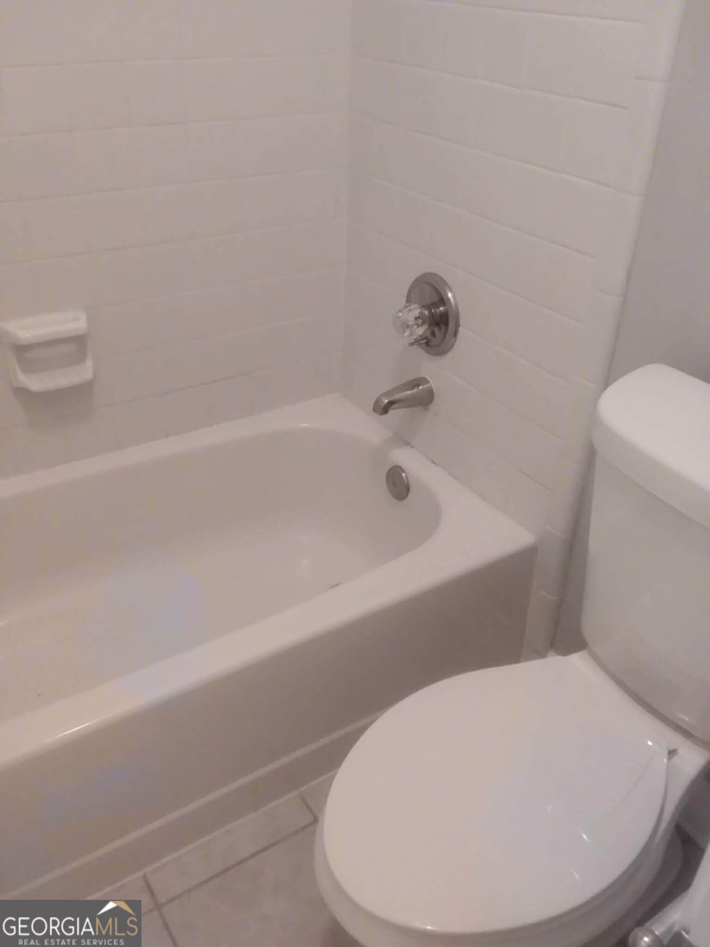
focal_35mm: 29
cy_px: 474
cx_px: 355
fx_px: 793
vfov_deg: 61.7
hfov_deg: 48.2
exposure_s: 1/30
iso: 100
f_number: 1.9
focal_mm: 2.47
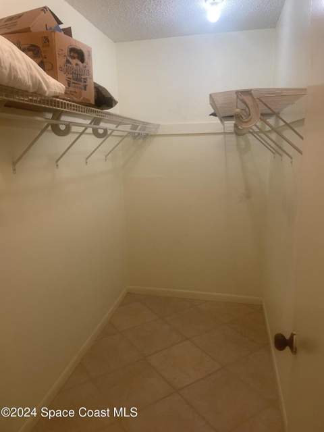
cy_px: 216
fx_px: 324
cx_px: 162
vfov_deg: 67.3
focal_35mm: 26
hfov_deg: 53.1
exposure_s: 1/120
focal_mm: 4.2
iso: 125
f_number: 1.6
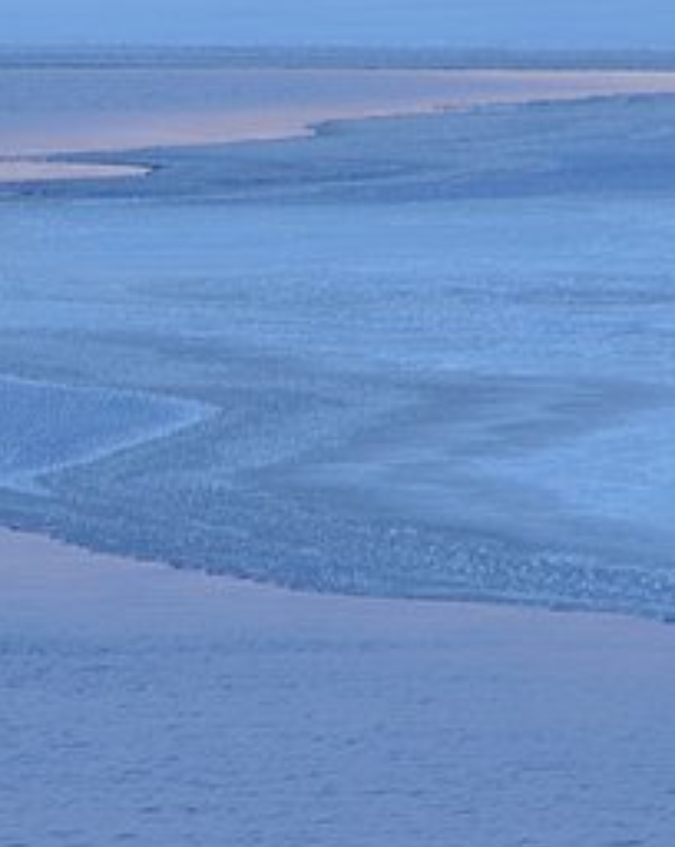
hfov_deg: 4.1
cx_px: -165
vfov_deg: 5.1
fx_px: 9487
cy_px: 415
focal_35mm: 379
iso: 160
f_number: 8
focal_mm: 135
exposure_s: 1/10
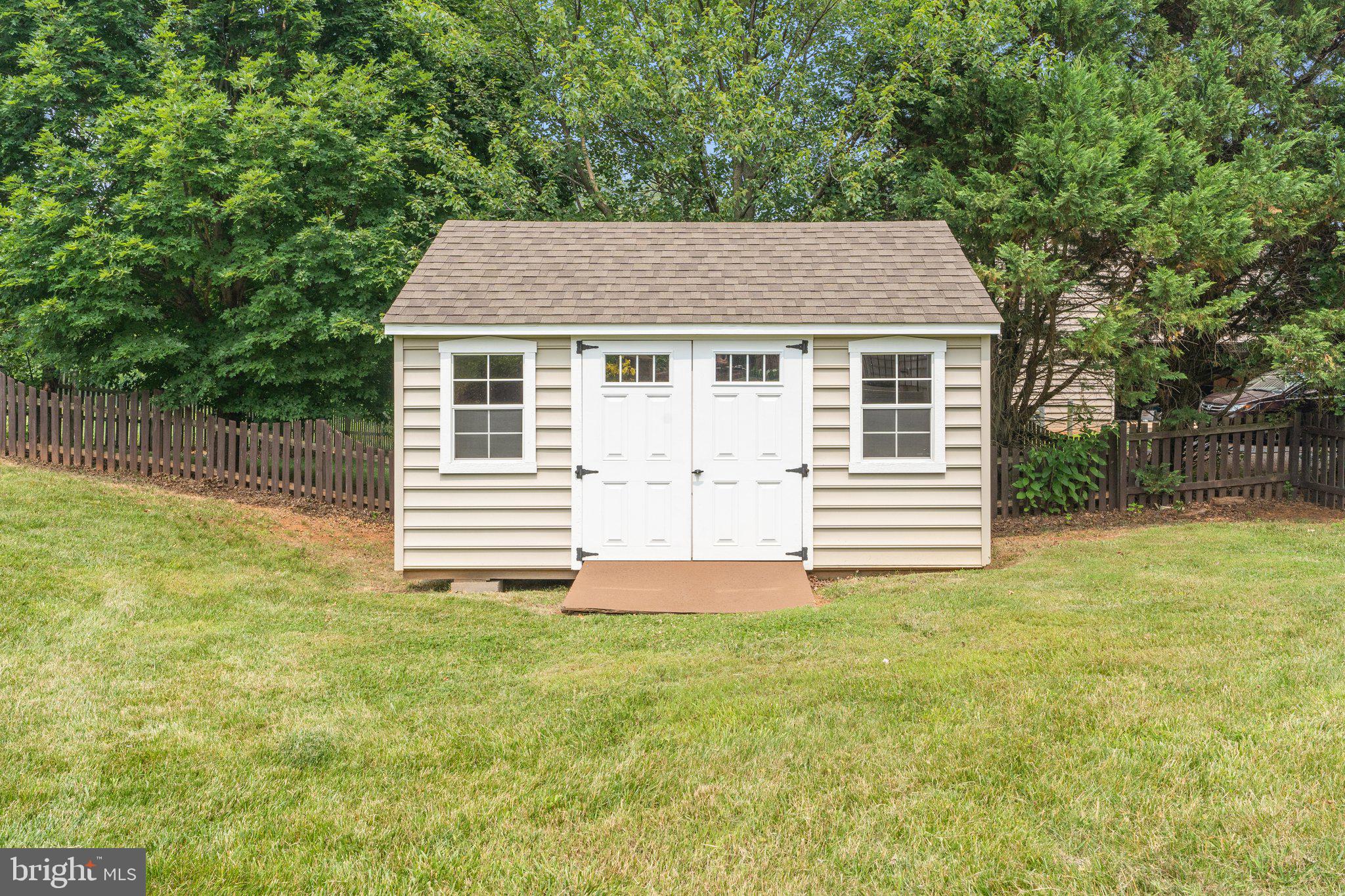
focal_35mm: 24
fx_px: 897
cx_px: 672
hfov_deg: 73.7
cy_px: 448
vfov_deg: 53.1
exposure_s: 1/320
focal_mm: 24
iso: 320
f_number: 13
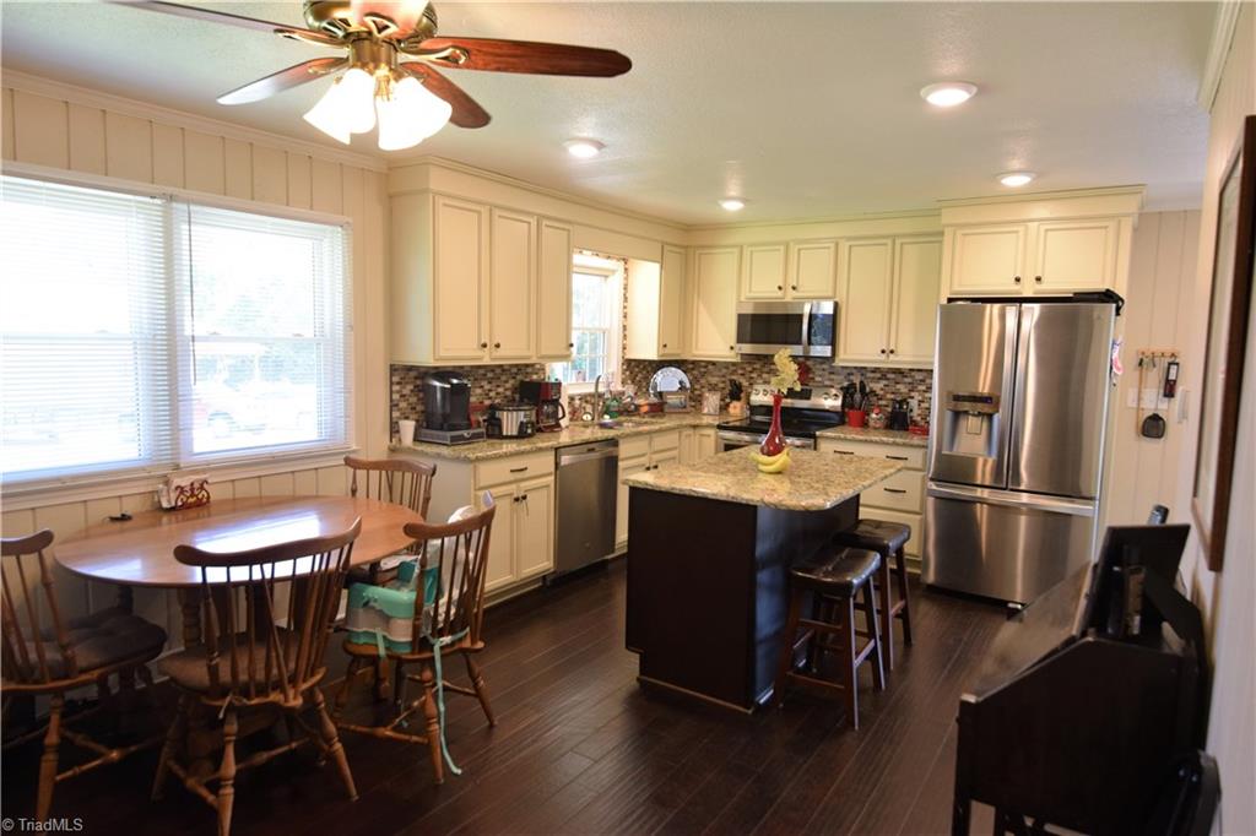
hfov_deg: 81.2
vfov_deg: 59.5
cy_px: 418
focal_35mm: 21
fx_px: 732
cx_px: 628
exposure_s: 1/60
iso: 720
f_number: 4
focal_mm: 14
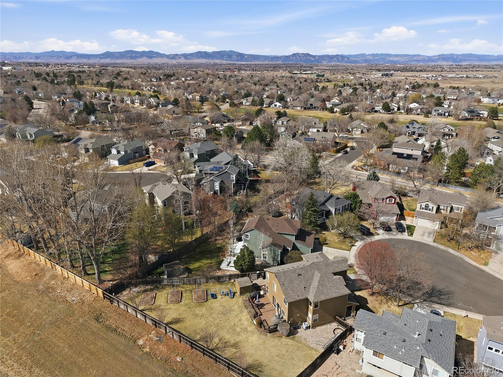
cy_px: 188
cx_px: 252
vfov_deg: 56.8
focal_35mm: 24
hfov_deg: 71.6
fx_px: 349
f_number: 1.8
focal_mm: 8.7
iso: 130
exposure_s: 1/6000
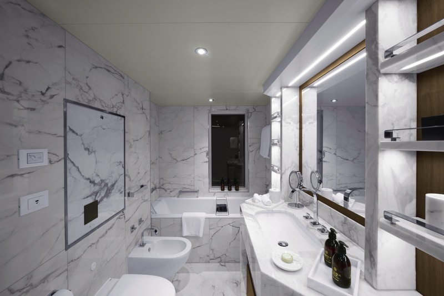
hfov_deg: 104.3
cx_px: 222
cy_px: 148
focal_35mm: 14
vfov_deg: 81.2
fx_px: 173
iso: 200
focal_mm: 14
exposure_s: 1/4
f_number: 11
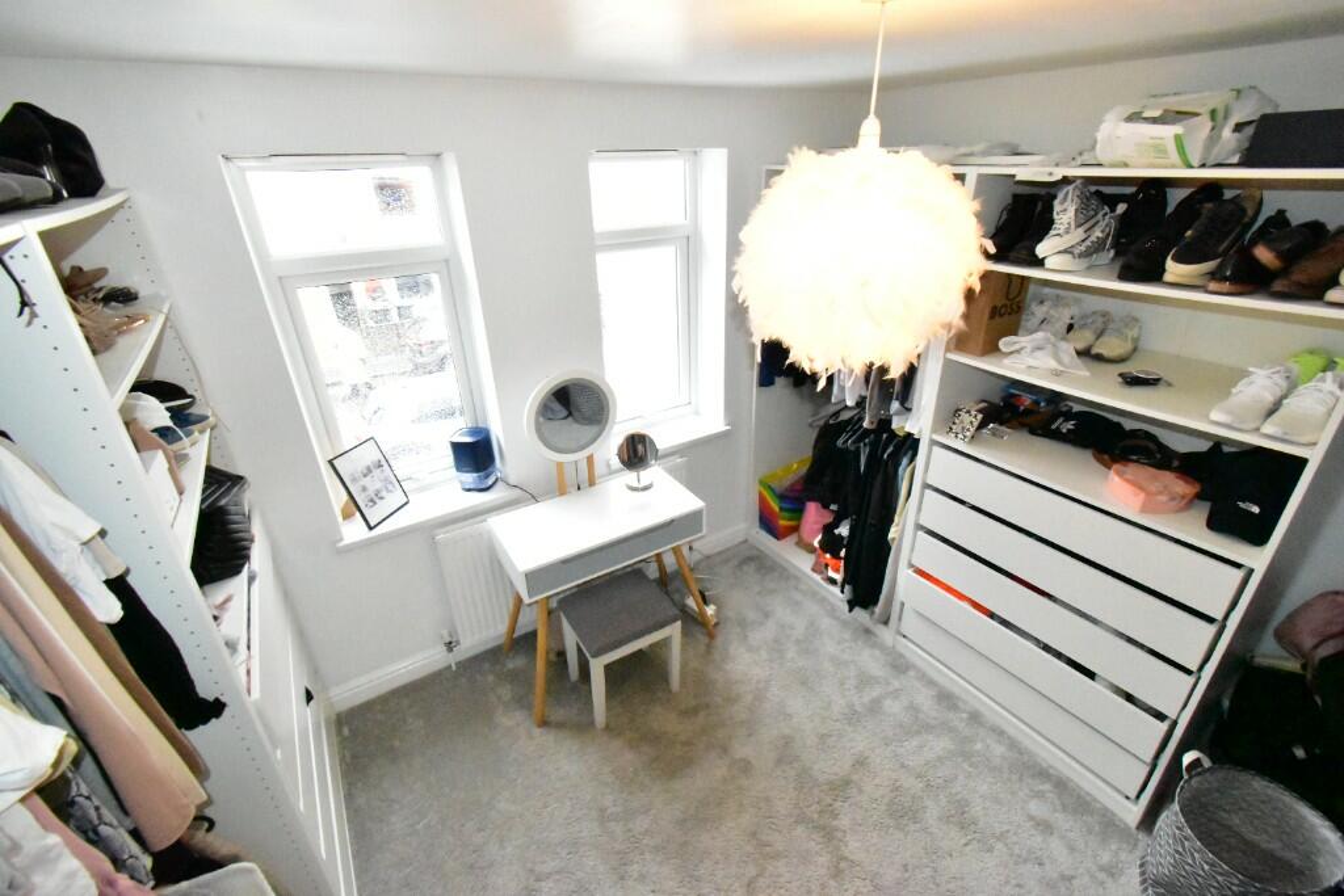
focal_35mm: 15
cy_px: 448
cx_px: 672
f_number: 10
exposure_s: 1/200
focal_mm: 10
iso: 18000
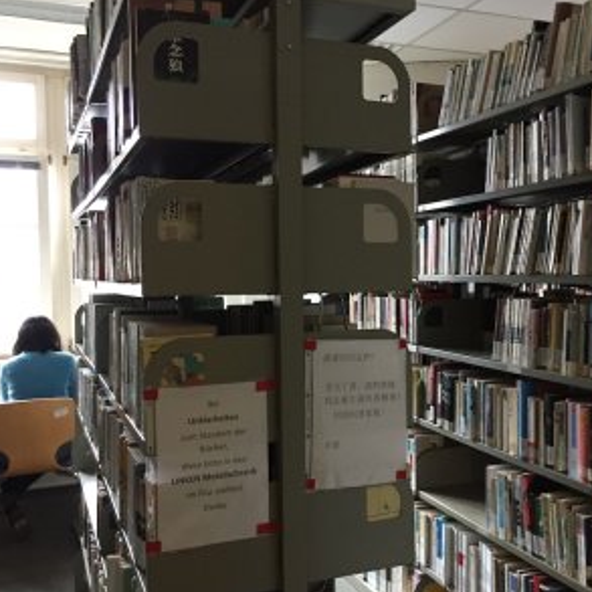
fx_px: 677
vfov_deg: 47.2
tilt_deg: -1.9
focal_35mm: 35
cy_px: 297
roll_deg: +0.9
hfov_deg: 47.2
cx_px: 307
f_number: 2.2
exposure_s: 1/33
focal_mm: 4.15
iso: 250
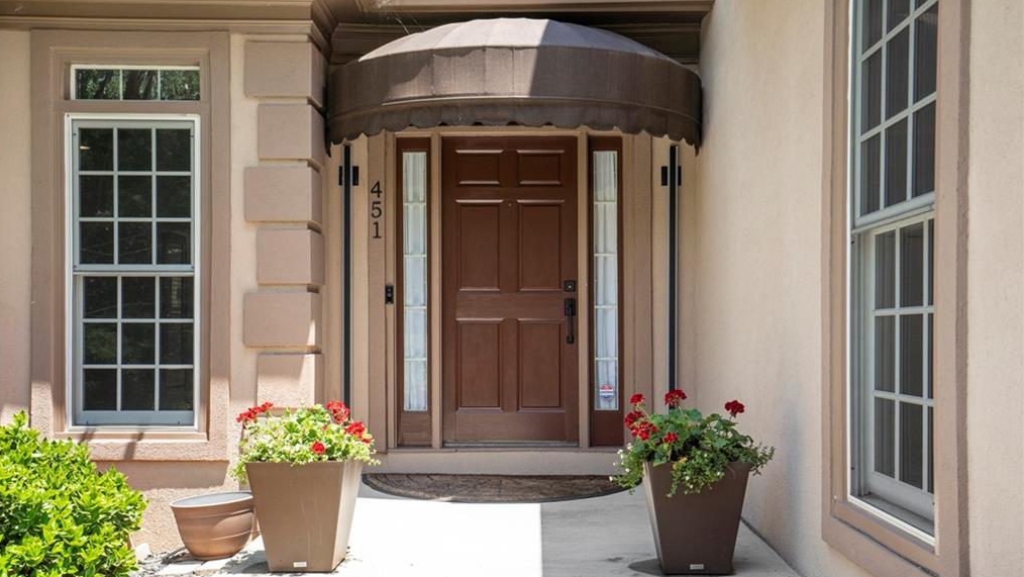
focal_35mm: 37
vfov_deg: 32.0
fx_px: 1005
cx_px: 508
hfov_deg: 54.0
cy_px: 322
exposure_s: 1/320
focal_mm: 35
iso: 500
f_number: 8
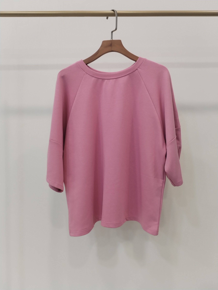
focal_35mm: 31
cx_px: 109
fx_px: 260
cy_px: 145
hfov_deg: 45.4
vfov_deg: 58.4
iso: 289
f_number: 1.8
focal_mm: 4.75
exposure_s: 1/60
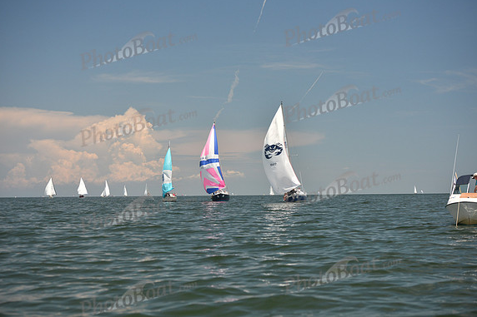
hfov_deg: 28.5
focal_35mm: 71
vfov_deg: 19.2
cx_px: 241
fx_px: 940
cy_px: 157
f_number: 3.5
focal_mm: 70
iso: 320
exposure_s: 1/2000
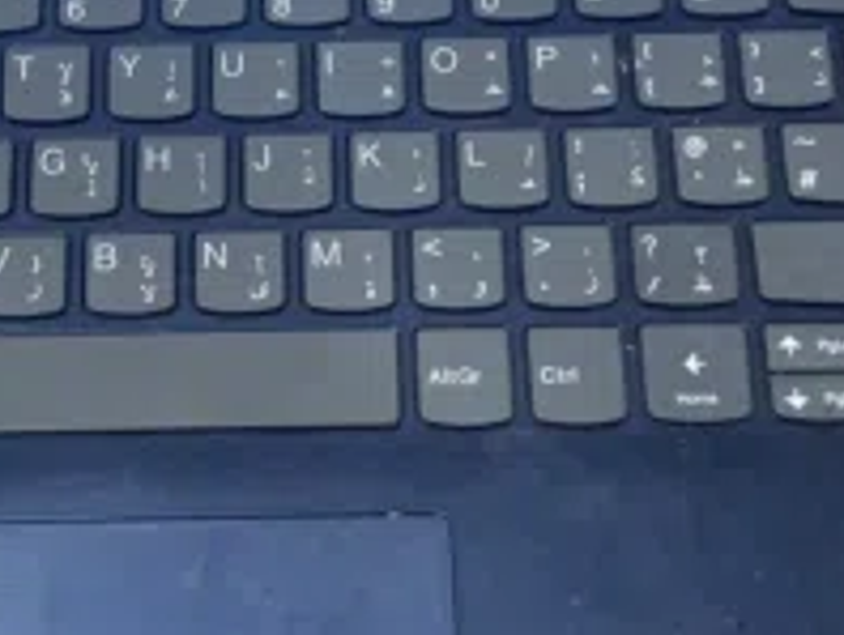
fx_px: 2051
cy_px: 196
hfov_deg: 23.2
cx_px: 294
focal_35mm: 84
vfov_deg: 17.5
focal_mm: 4.25
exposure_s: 1/50
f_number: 1.8
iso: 320
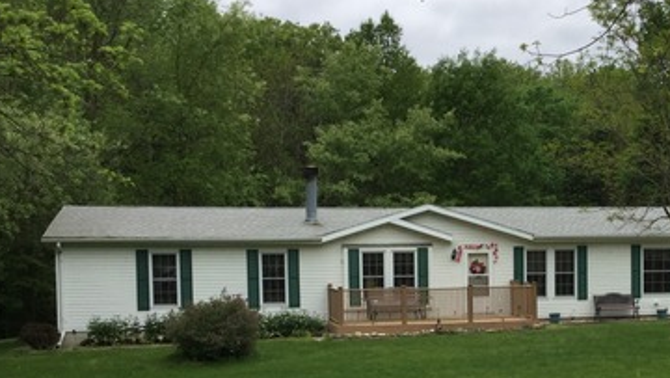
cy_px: 311
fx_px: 1067
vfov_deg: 19.8
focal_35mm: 60
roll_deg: +1.4
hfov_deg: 34.1
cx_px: 512
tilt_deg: -4.5
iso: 25
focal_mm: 3.3
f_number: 2.4
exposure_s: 1/519
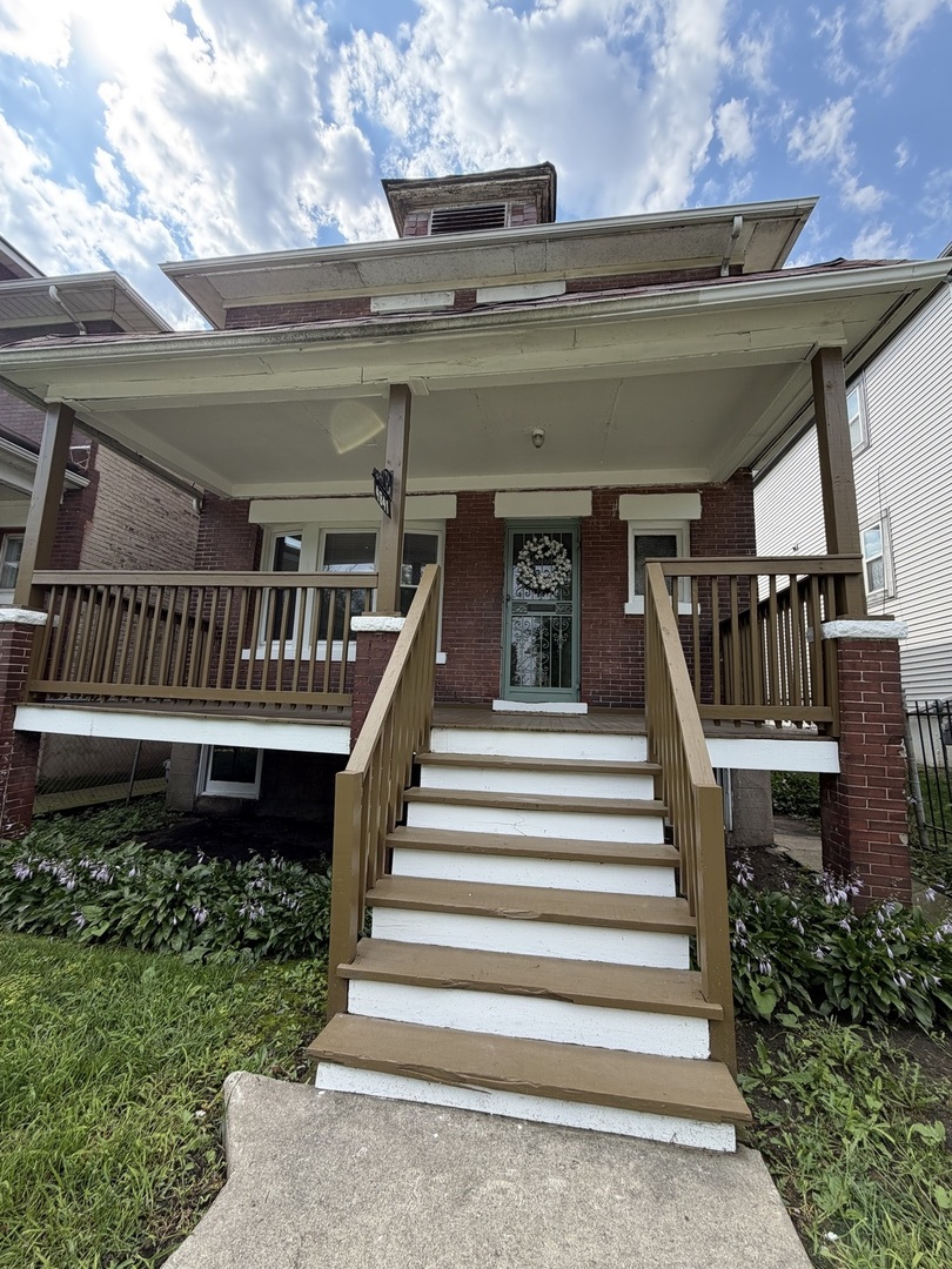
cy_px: 634
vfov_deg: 102.1
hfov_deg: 85.7
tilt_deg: +8.4
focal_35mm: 14
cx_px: 476
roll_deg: -2.3
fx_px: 513
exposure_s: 1/590
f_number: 2.2
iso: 40
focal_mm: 2.22
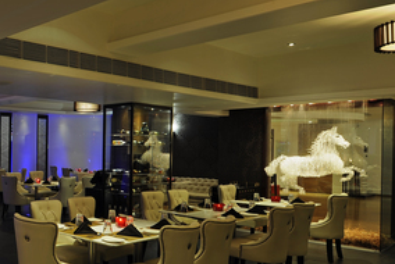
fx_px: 395
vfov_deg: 36.9
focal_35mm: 36
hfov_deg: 41.5
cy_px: 146
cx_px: -46
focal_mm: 16
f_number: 9
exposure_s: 1/2.5
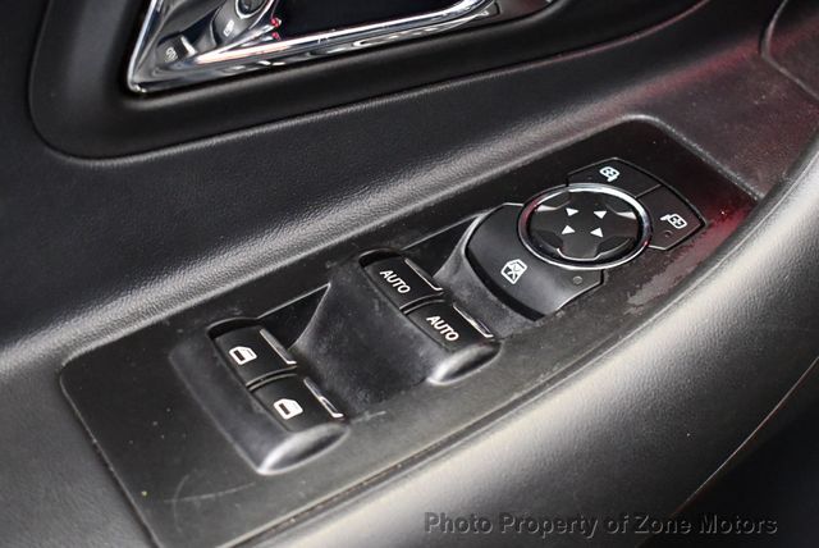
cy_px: 274
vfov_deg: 22.0
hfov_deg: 32.4
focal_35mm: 62
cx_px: 410
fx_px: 1412
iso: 6400
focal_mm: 31
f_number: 4.2
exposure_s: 1/60
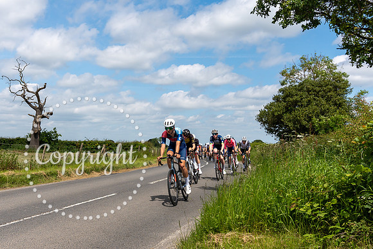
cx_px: 141
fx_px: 485
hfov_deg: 41.8
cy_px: 159
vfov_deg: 28.7
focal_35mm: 47
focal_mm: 28
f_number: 6.3
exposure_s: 1/1250
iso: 100
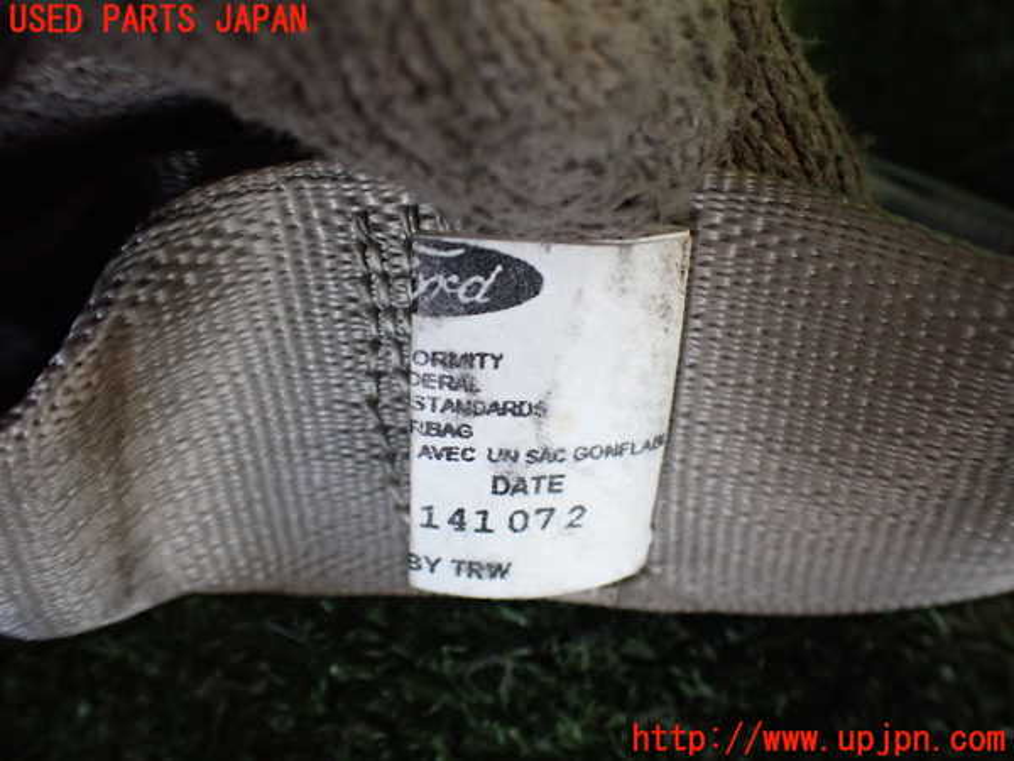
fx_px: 879
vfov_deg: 46.8
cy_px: 380
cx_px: 507
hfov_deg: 60.0
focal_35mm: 30
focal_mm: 5.4
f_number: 2.3
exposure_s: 1/125
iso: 640
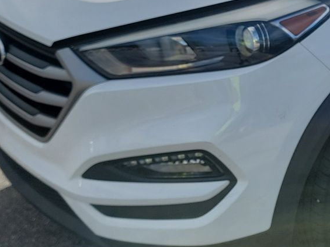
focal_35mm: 68
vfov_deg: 21.2
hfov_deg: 26.1
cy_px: 35
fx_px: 648
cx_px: 372
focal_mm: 6.7
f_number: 1.8
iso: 50
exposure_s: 1/1300
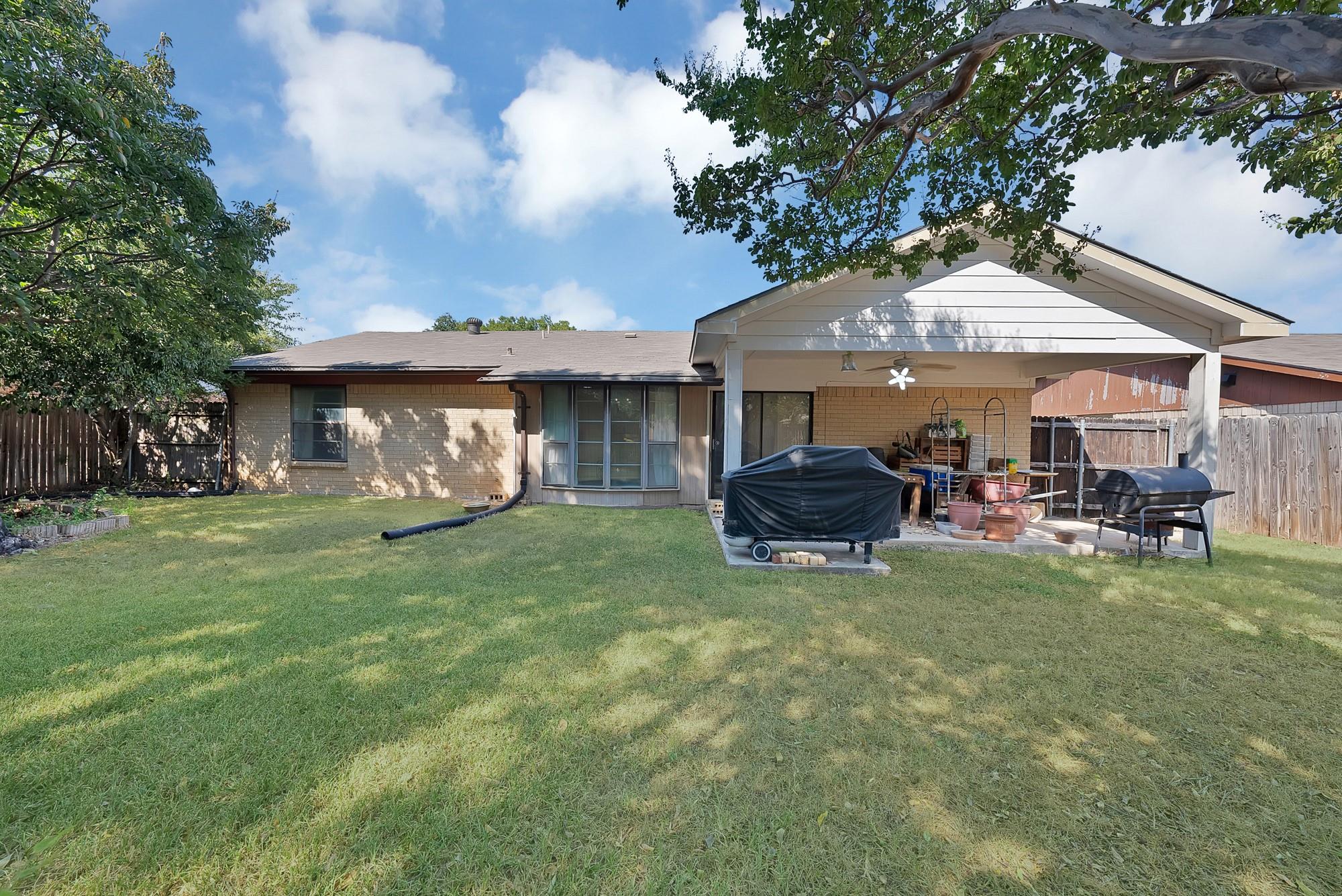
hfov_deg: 112.6
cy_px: 448
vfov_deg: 90.1
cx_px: 671
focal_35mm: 12
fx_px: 447
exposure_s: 1/80
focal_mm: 12
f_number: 9
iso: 640
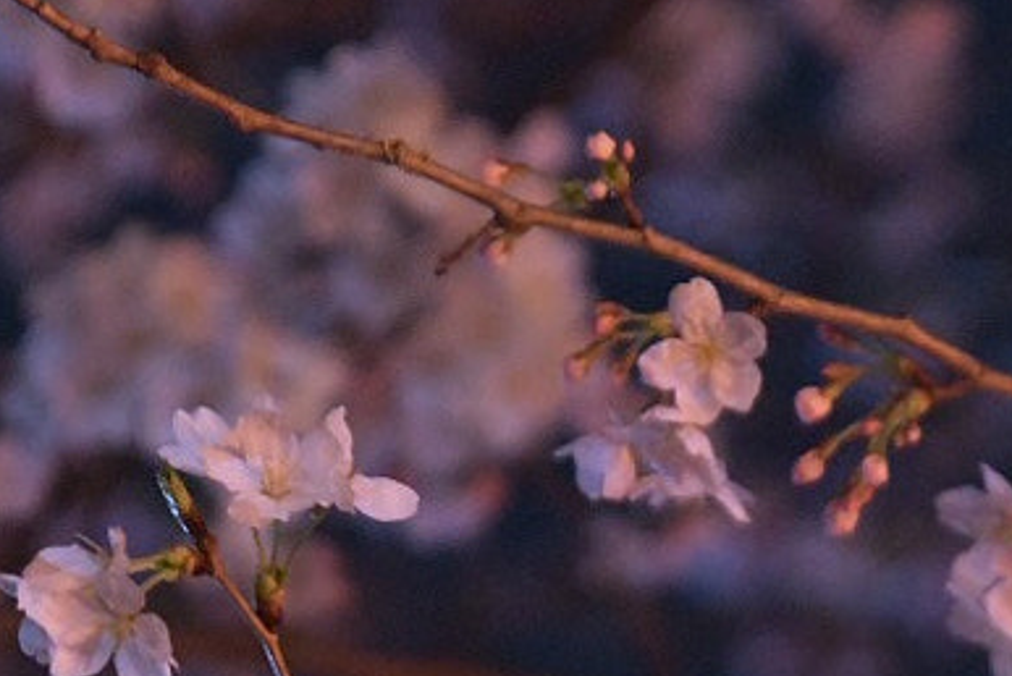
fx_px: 8158
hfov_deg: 7.1
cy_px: 1065
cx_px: 815
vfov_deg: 4.7
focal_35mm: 290
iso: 6400
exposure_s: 1/20
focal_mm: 70
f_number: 2.8
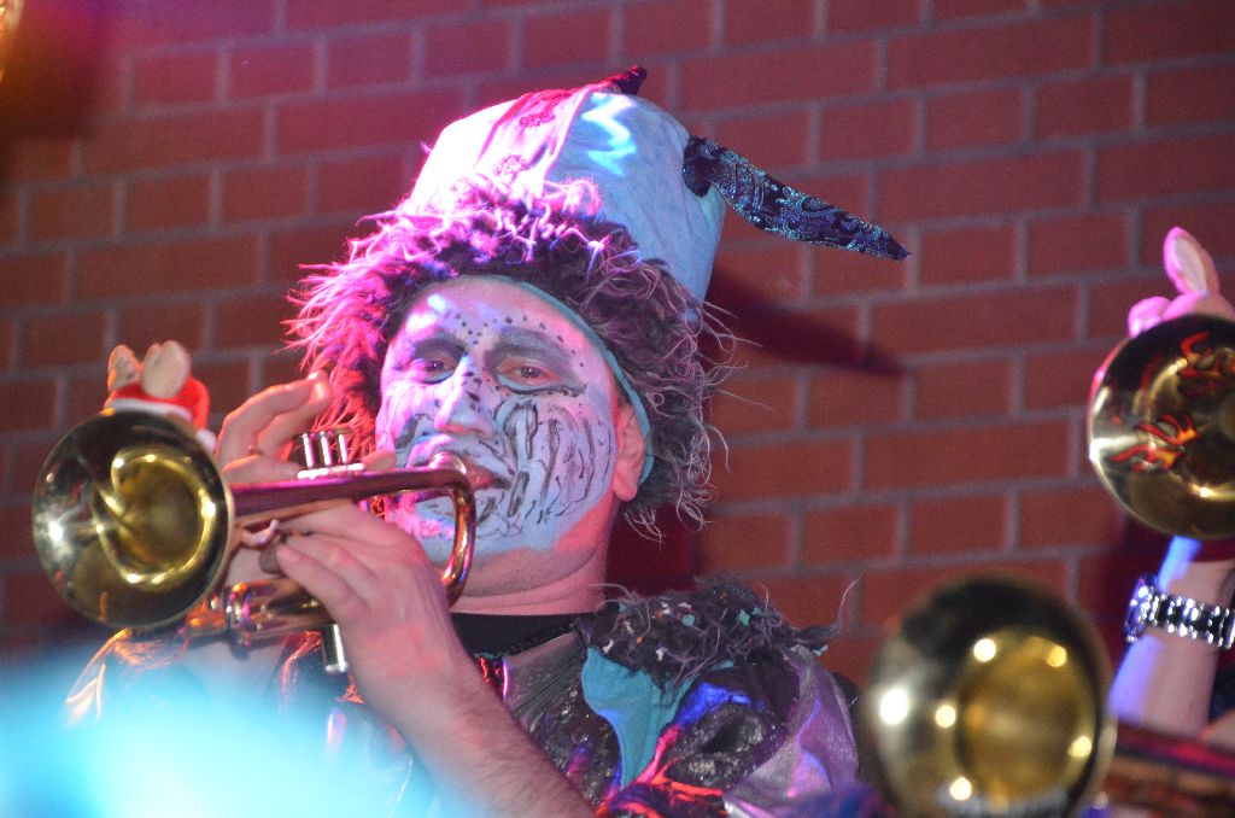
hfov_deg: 7.6
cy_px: 409
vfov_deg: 5.1
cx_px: 618
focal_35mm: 270
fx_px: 9242
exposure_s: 1/60
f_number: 6
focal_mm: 180
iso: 3200
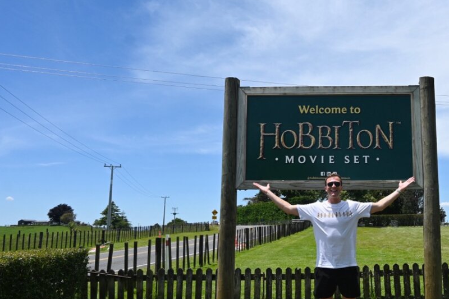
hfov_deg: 51.4
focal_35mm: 36
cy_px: 167
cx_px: 324
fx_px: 449
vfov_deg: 36.8
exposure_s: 1/400
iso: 100
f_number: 7.1
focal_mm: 16
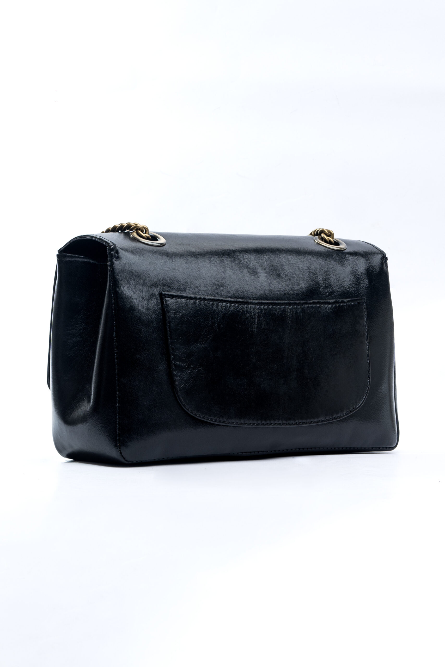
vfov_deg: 27.0
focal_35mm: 75
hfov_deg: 18.2
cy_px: 334
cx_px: 222
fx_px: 1390
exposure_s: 1/125
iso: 100
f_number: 9
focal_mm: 50
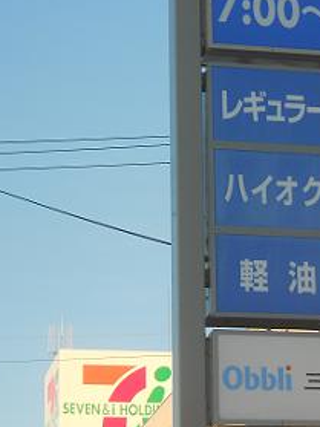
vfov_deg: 13.2
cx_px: 323
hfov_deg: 9.8
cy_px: 246
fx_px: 1850
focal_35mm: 150
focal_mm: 15.4
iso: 80
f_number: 6.3
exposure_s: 1/125
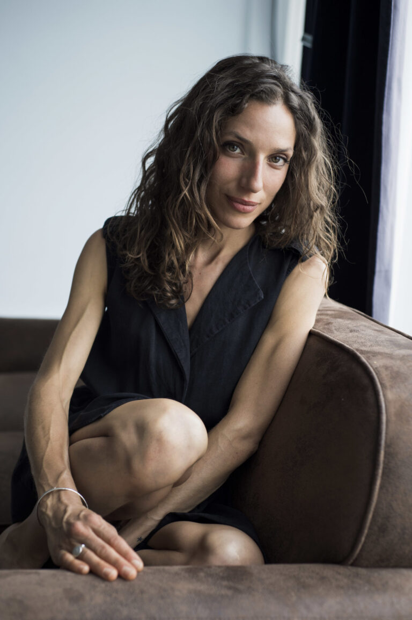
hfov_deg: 27.0
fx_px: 859
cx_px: 206
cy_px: 310
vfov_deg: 39.6
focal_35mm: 50
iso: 320
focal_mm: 50
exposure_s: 1/500
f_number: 2.8
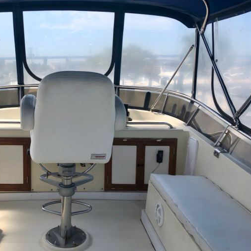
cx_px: 80
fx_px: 320
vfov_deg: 42.8
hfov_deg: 42.1
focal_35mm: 39
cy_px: 115
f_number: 1.8
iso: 20
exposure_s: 1/1548
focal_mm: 3.99
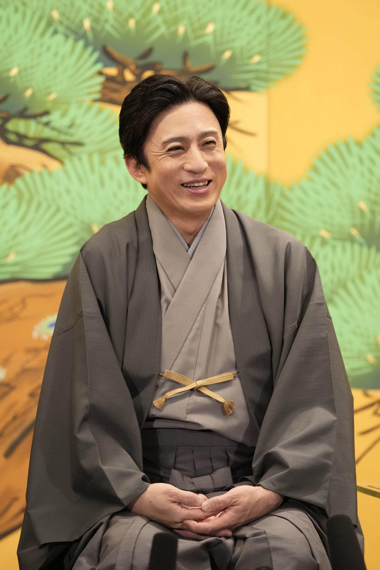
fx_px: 2659
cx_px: 190
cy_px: 285
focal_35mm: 168
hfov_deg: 8.2
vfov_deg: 12.2
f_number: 4
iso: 4000
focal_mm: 168
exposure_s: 1/200
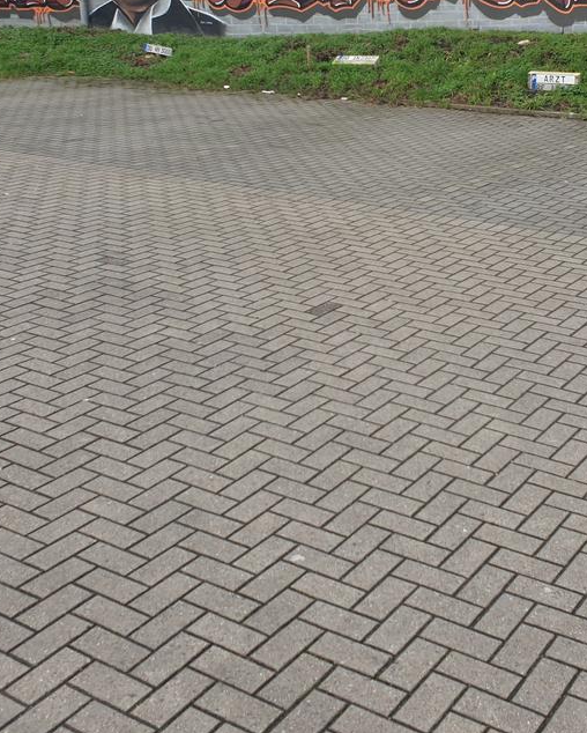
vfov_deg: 38.1
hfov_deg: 31.4
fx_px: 1041
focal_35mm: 48
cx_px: 362
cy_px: 221
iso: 50
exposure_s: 1/472
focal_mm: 4.3
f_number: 2.4
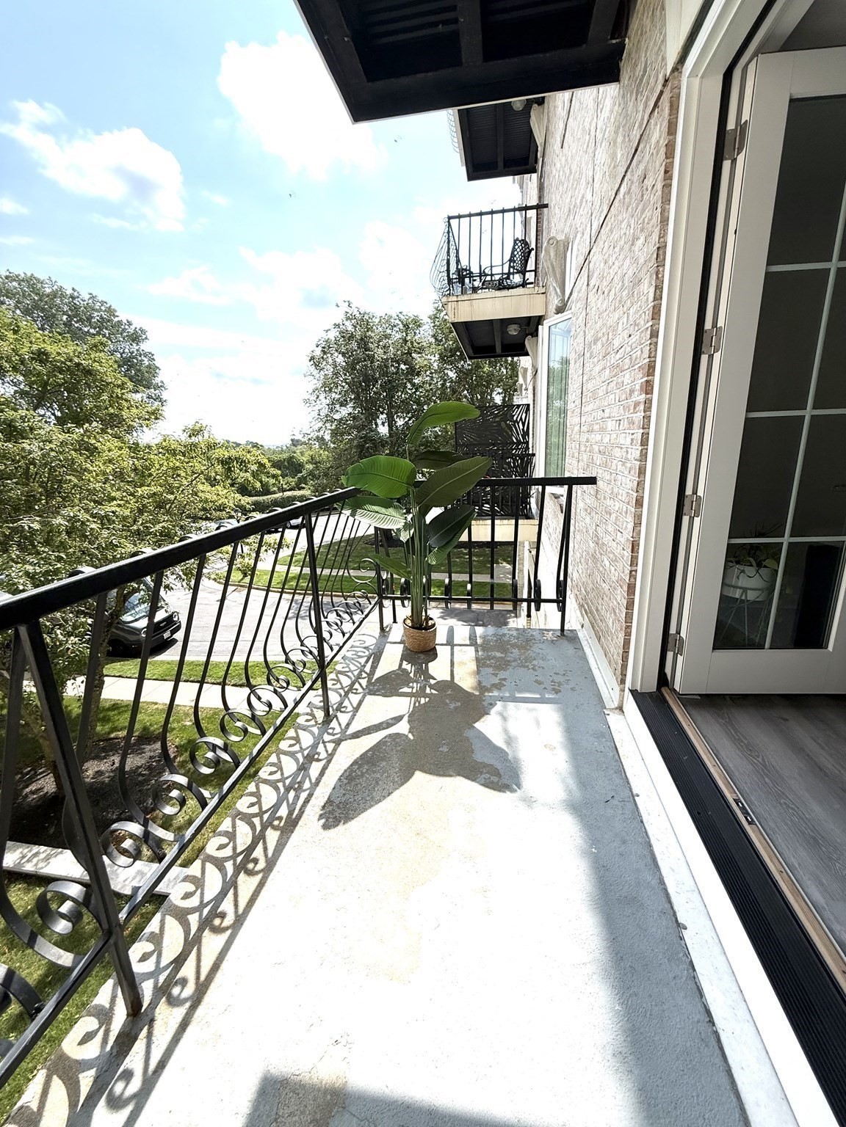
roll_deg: +1.2
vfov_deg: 102.1
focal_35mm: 14
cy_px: 564
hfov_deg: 85.7
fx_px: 456
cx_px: 423
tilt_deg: -14.9
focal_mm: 2.22
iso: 80
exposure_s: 1/1961
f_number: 2.2
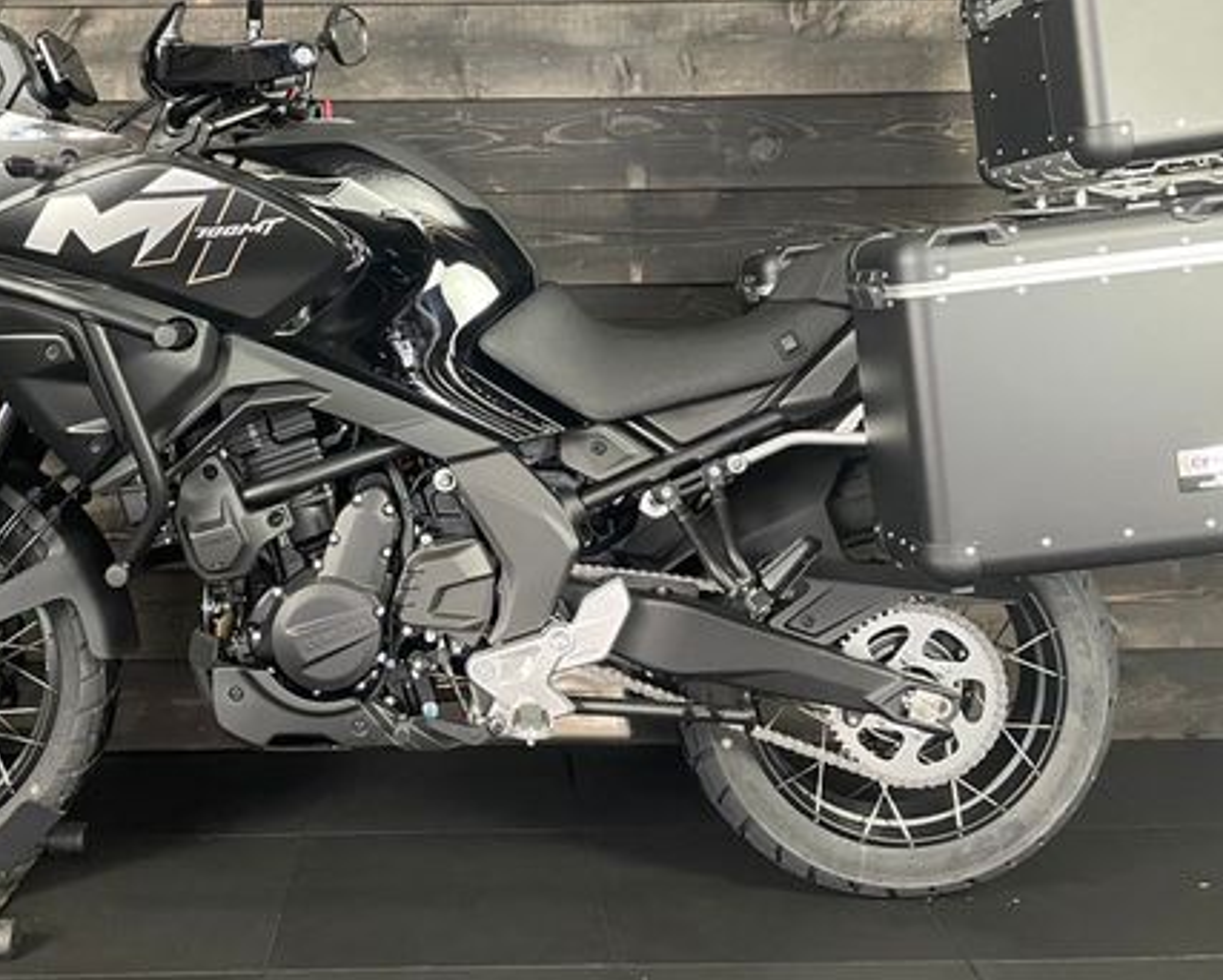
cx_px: 470
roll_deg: +0.9
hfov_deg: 47.5
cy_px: 364
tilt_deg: -1.8
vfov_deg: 38.9
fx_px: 1376
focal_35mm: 38
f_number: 1.6
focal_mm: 4.2
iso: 500
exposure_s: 1/50
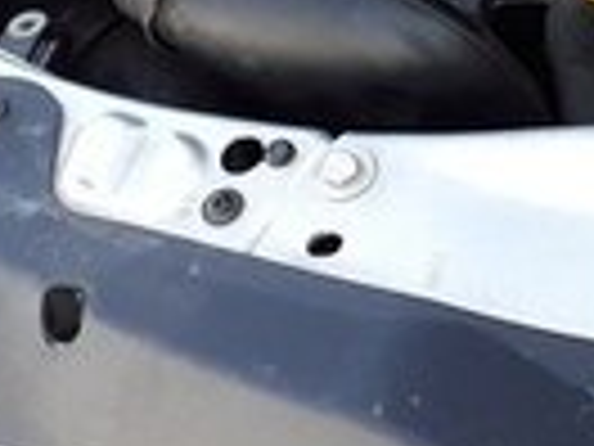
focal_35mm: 135
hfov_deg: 12.7
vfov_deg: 10.6
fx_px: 2317
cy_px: -214
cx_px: 1197
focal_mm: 3.6
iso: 80
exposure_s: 1/100
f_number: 1.9
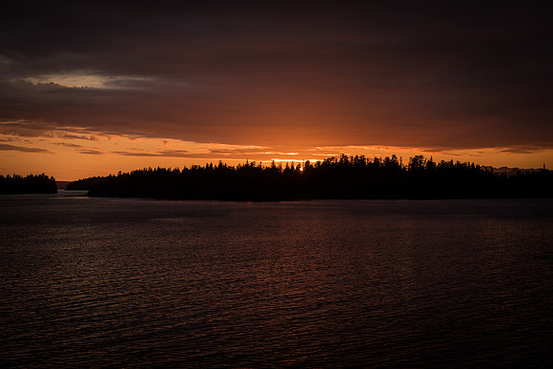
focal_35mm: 70
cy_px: 184
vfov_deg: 19.5
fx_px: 1075
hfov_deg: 28.8
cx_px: 276
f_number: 6.3
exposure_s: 1/250
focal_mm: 70
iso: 100
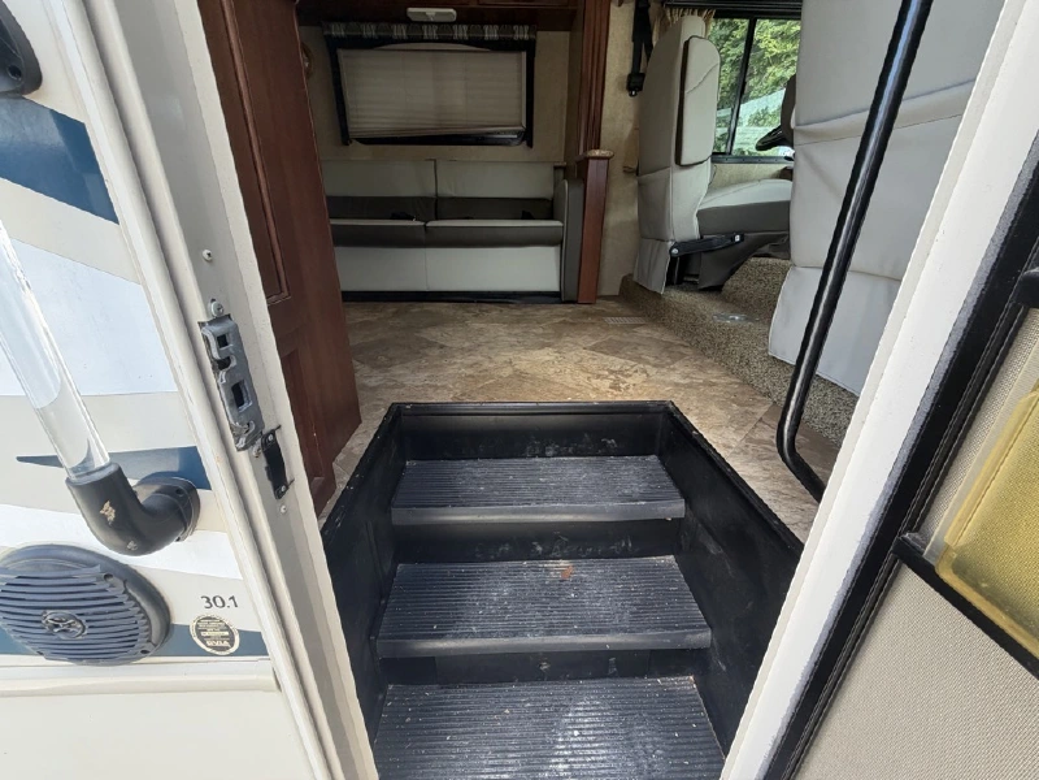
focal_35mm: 14
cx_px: 520
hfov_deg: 102.1
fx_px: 420
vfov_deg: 85.7
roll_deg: +0.1
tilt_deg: -21.4
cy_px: 390
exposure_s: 1/121
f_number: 2.2
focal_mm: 2.22
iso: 64
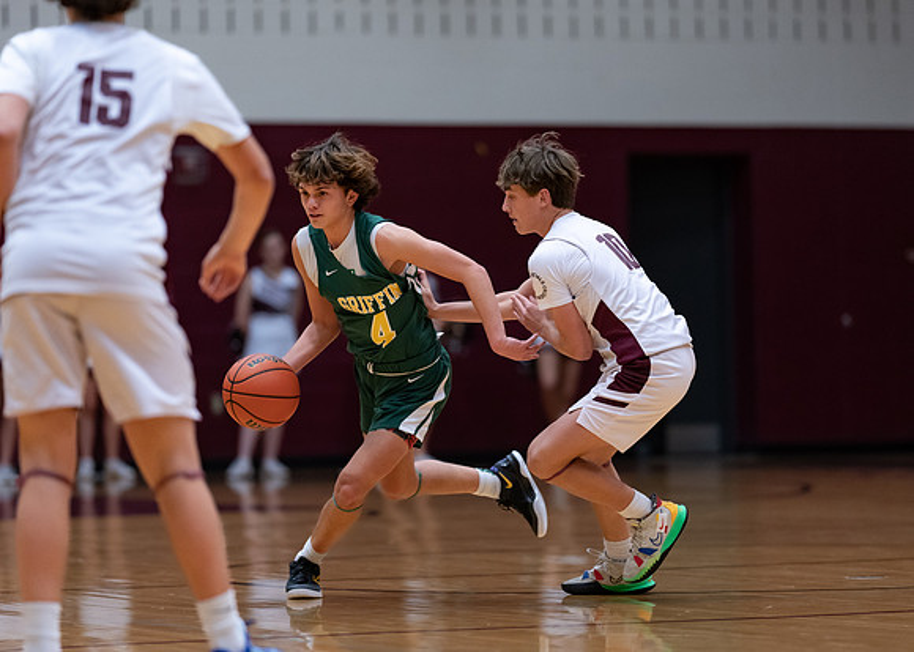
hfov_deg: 10.7
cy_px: 335
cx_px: 482
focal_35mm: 188
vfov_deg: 7.6
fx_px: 4882
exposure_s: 1/1000
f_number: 1.8
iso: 1250
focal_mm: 135
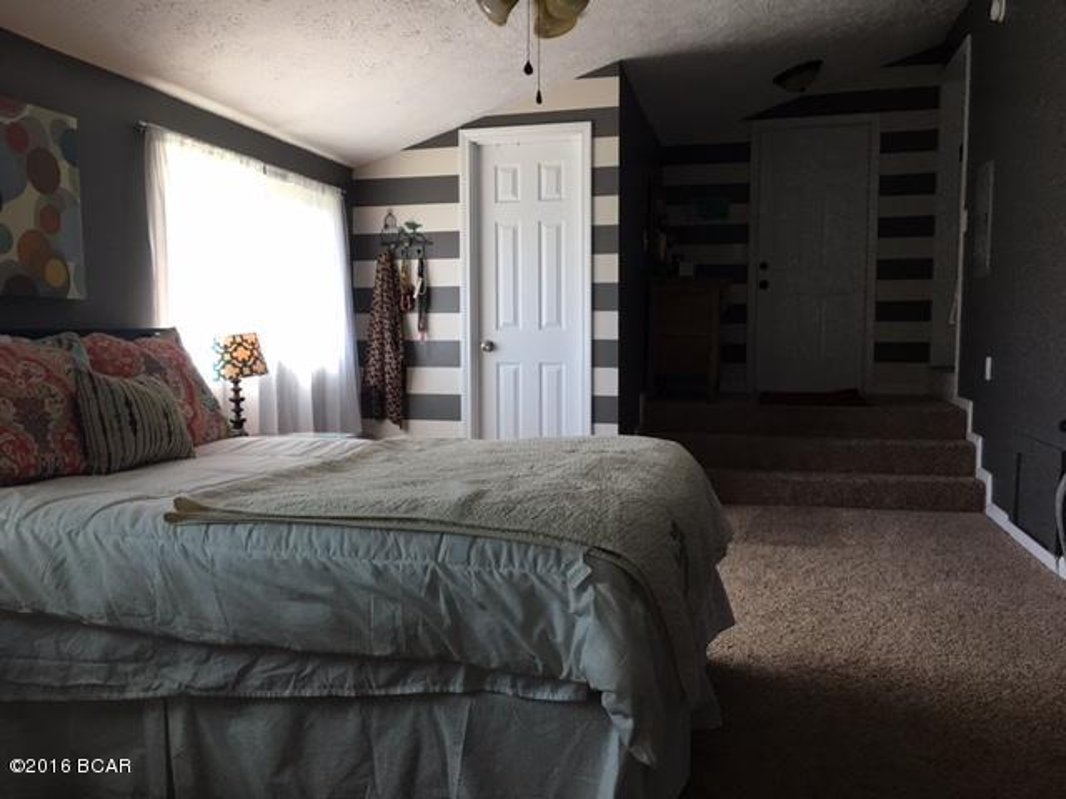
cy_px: 400
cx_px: 533
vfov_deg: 48.2
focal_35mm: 29
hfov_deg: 61.7
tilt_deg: -2.5
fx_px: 893
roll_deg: +0.3
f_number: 2.2
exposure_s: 1/30
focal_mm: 4.15
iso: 40
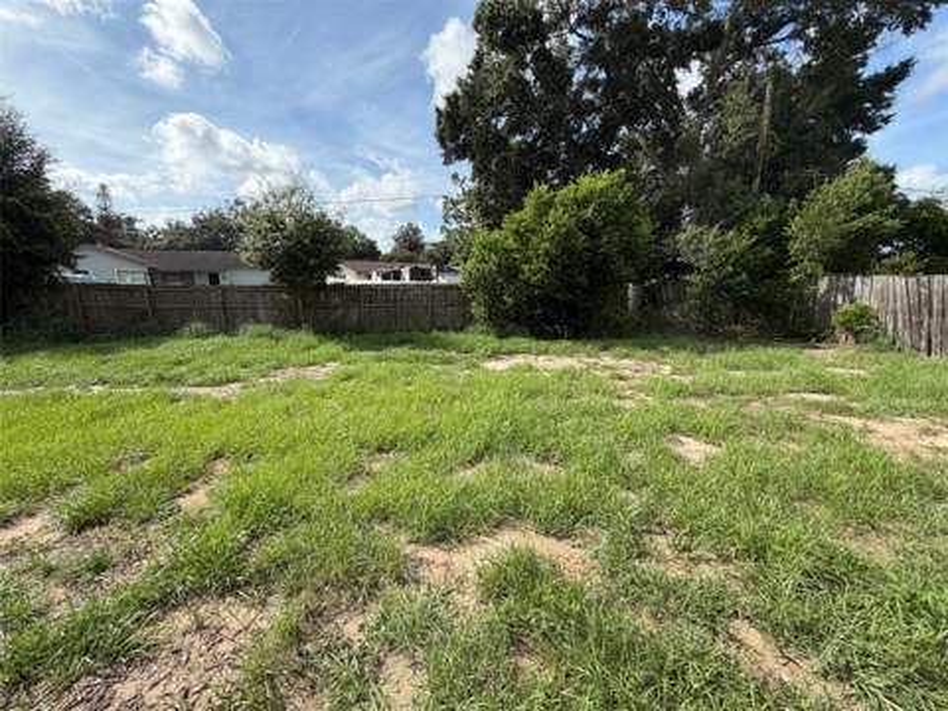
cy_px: 356
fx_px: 383
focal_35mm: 14
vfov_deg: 85.7
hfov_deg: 102.1
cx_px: 474
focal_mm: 2.22
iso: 32
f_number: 2.2
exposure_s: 1/770
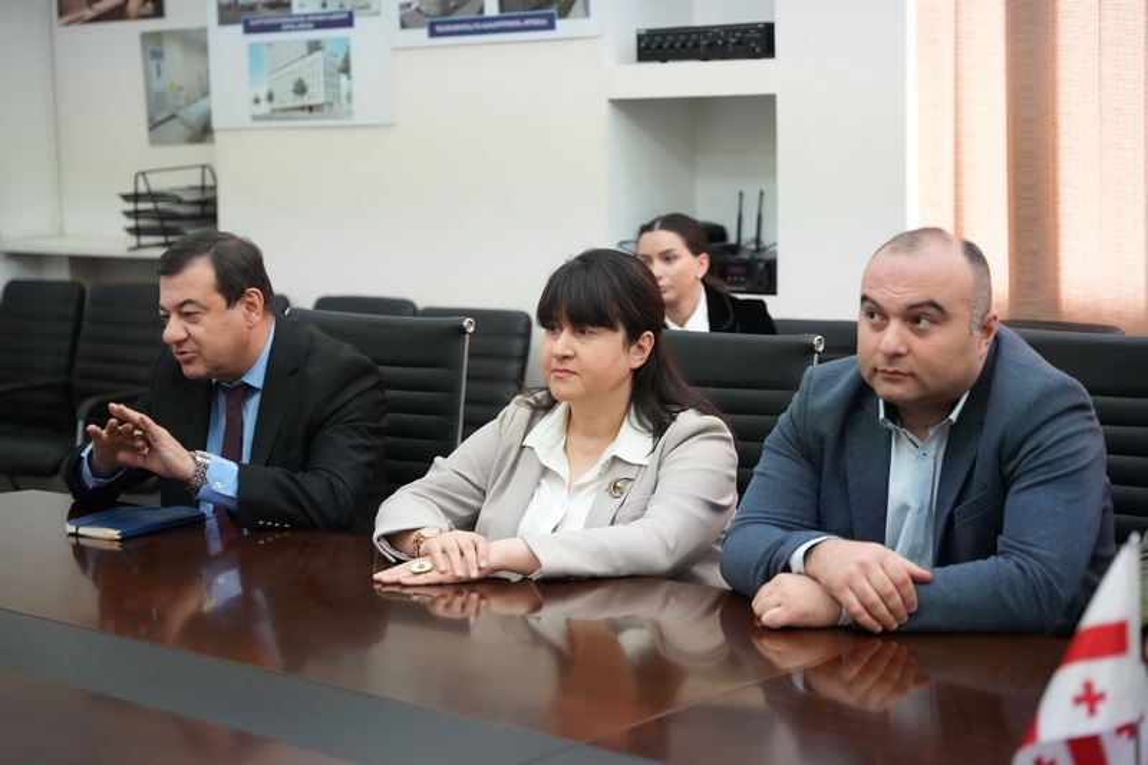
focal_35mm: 64
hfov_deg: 31.4
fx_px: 2044
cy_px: 382
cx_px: 574
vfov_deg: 21.2
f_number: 2.8
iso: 8000
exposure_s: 1/320
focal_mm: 64.1
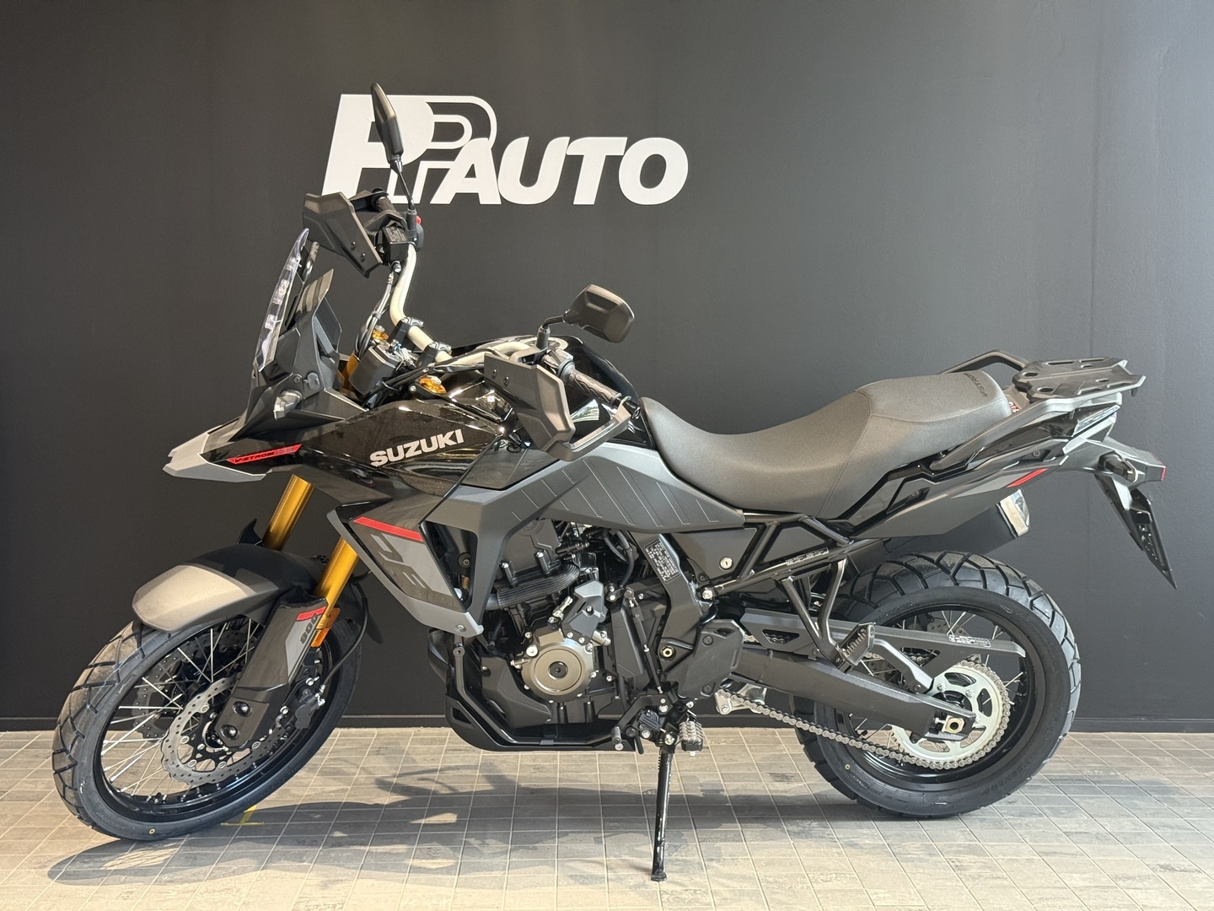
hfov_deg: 39.7
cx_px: 607
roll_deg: -0.4
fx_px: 1683
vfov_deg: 30.3
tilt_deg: -3.3
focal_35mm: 48
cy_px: 456
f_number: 1.78
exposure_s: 1/50
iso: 200
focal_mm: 6.76
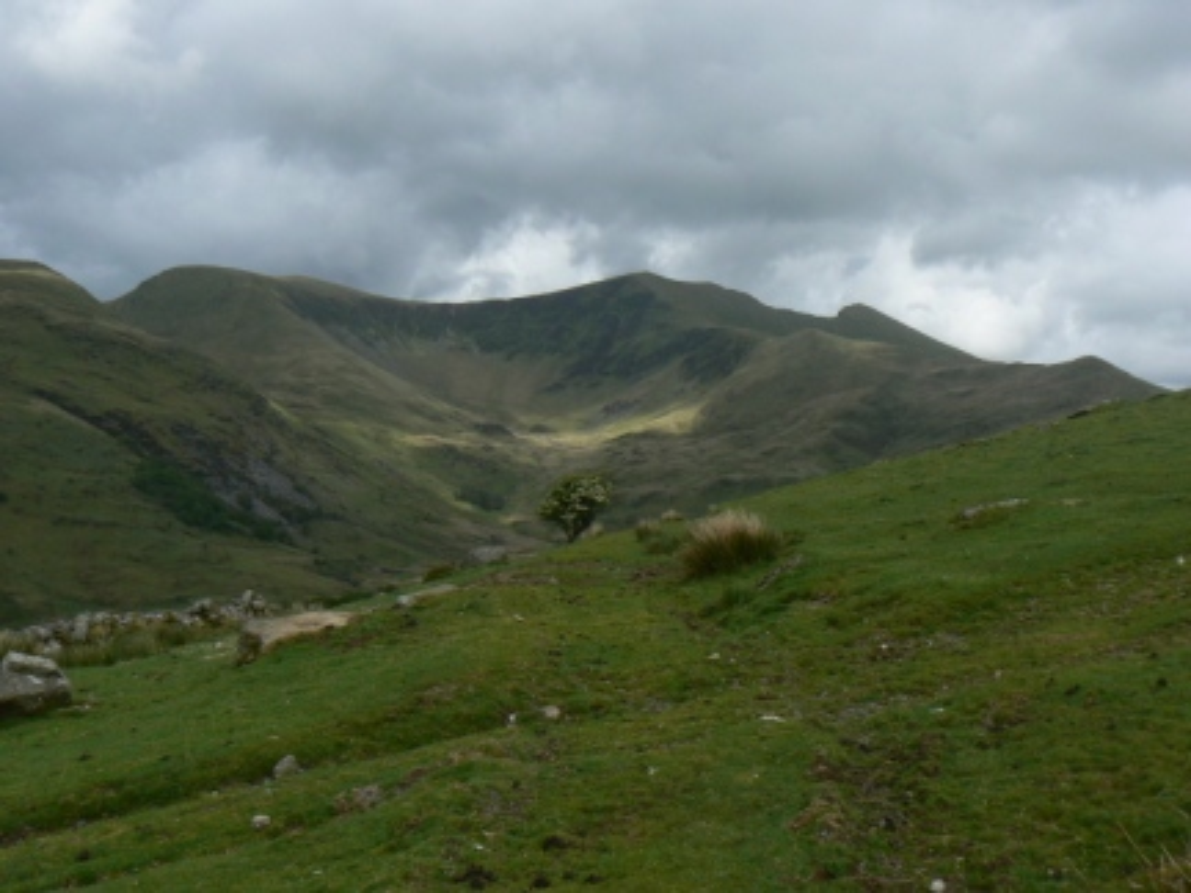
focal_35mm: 46
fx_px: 1583
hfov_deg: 41.2
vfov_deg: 31.5
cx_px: 596
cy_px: 446
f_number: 7.1
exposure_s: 1/400
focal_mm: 7.7
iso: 80
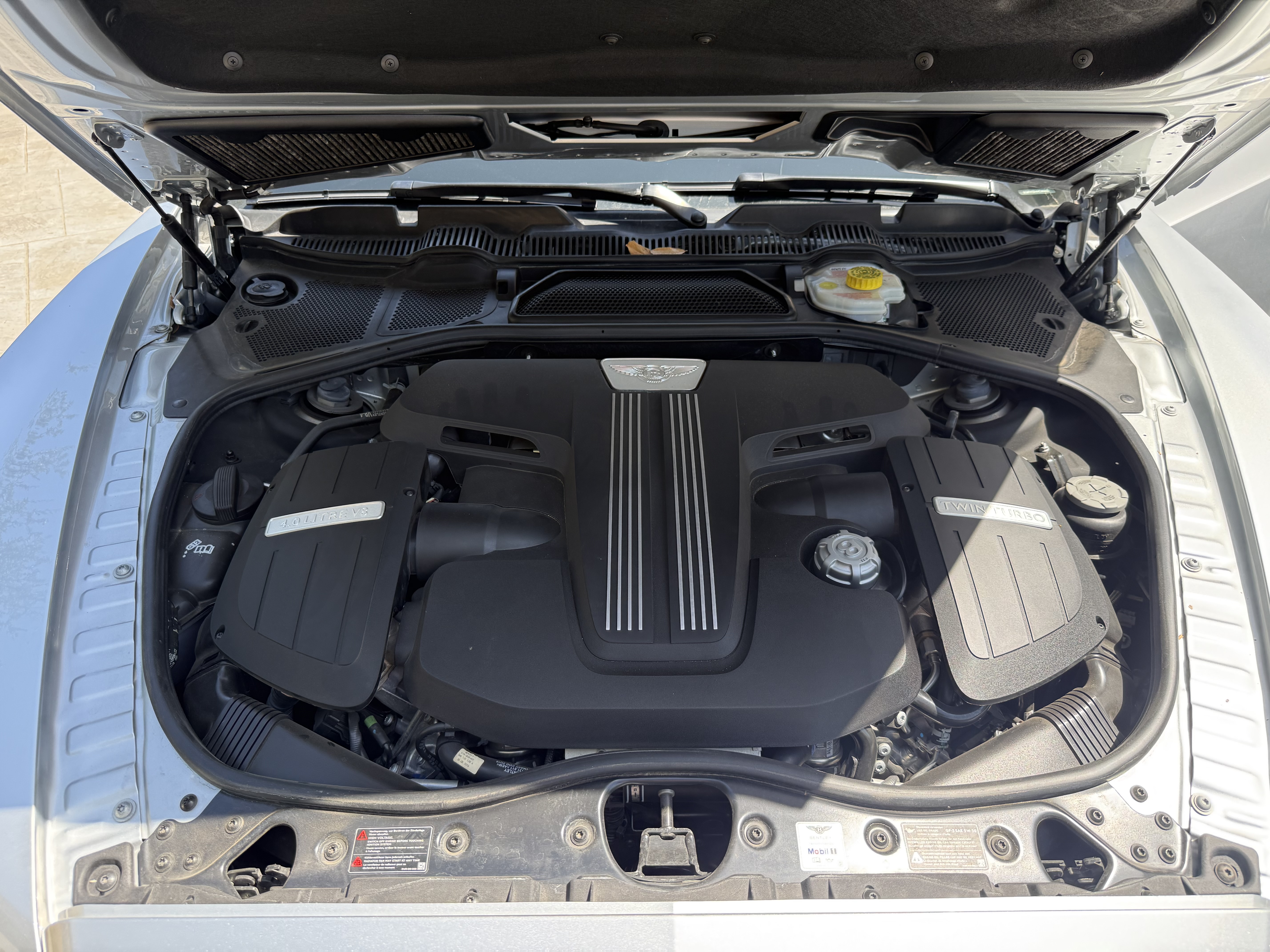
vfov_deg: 56.8
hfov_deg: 71.6
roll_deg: -1.3
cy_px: 476
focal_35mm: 24
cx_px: 635
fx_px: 881
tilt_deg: -33.9
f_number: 1.78
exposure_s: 1/735
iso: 100
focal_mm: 6.76
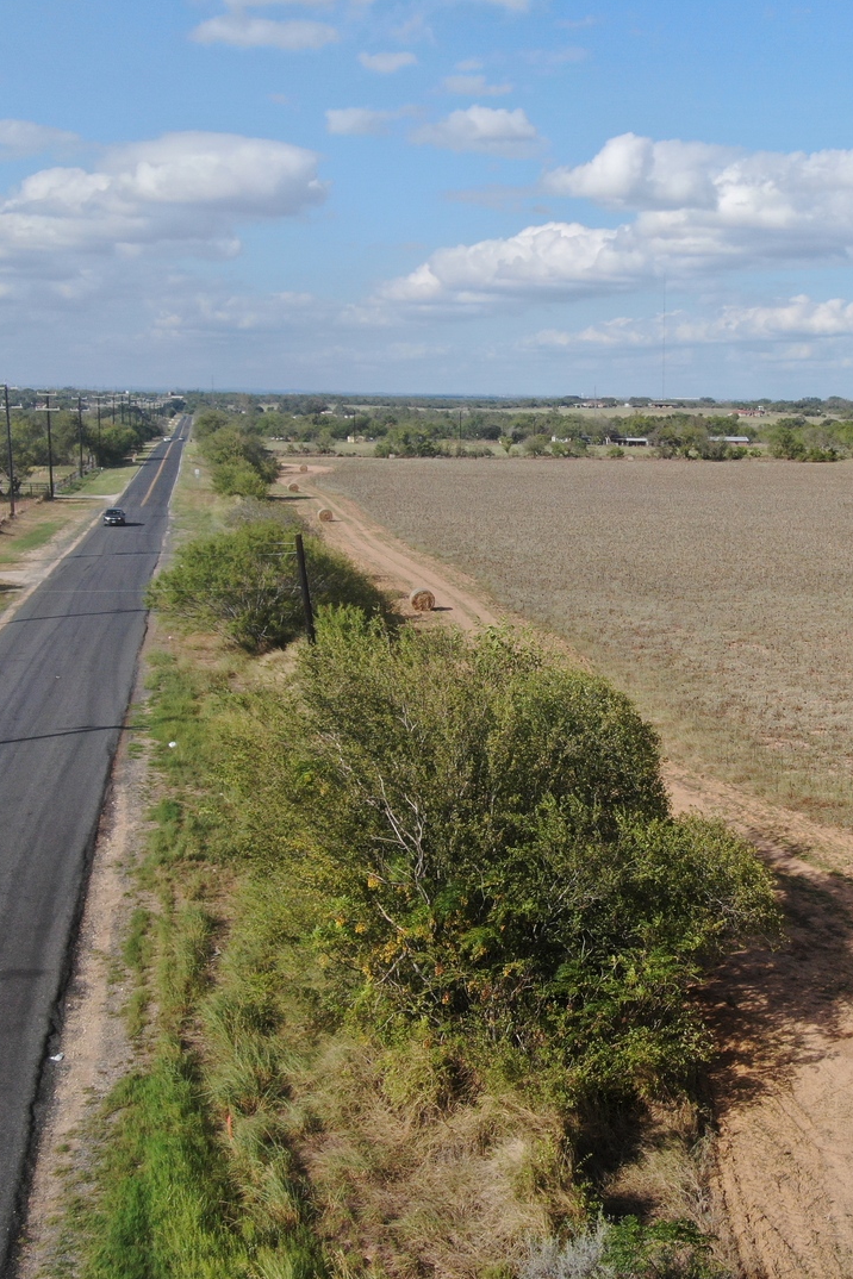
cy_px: 637
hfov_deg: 28.8
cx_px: 647
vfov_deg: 42.7
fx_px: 1635
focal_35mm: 46
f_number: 3.2
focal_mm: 5.57
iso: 100
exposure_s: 1/1250
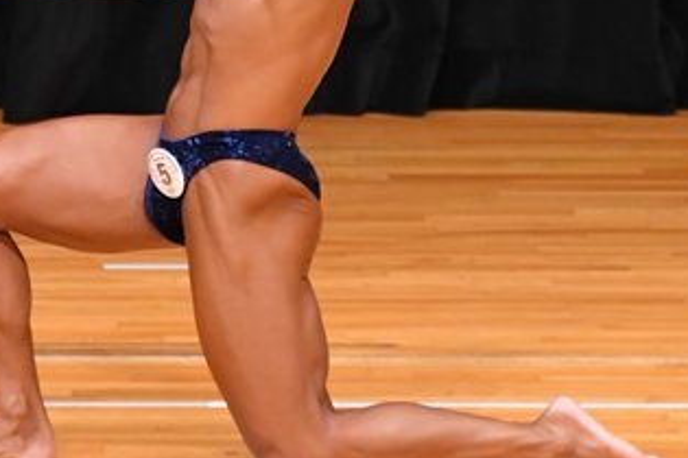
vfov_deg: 1.6
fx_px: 16205
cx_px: 272
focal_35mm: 848
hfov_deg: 2.4
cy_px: 9
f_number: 5.6
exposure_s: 1/400
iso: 4000
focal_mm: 230
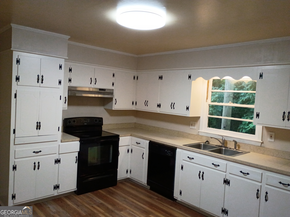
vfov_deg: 48.2
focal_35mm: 29
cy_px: 108
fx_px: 243
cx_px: 145
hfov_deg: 61.7
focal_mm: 4.27
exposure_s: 1/60
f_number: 1.8
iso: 863
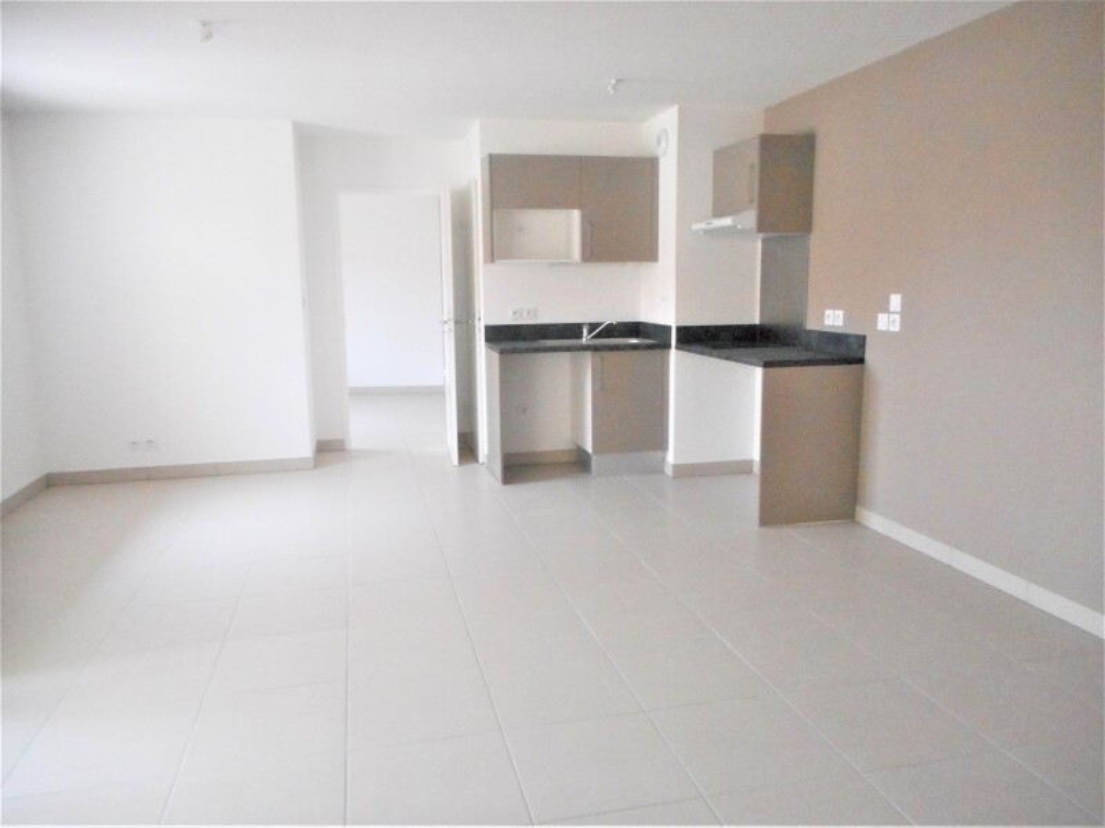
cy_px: 414
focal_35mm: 25
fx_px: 798
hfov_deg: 69.4
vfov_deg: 54.9
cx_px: 552
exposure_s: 1/8
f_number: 3.7
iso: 720
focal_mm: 4.5
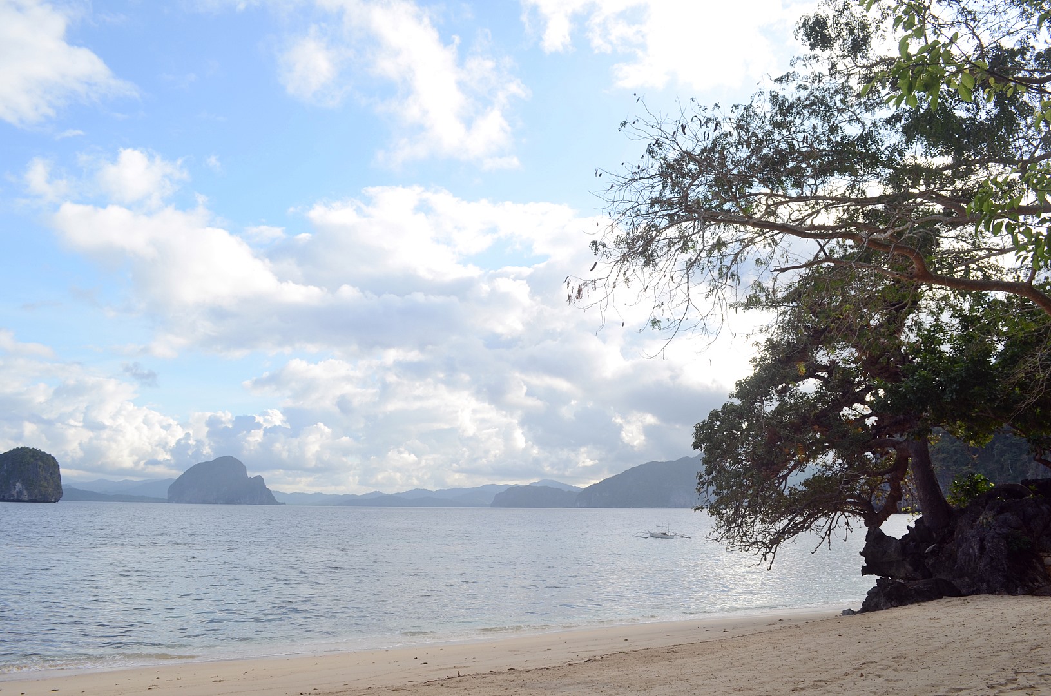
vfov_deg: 47.7
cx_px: 526
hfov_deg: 67.5
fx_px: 787
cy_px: 348
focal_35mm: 27
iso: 140
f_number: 8
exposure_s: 1/250
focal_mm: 18
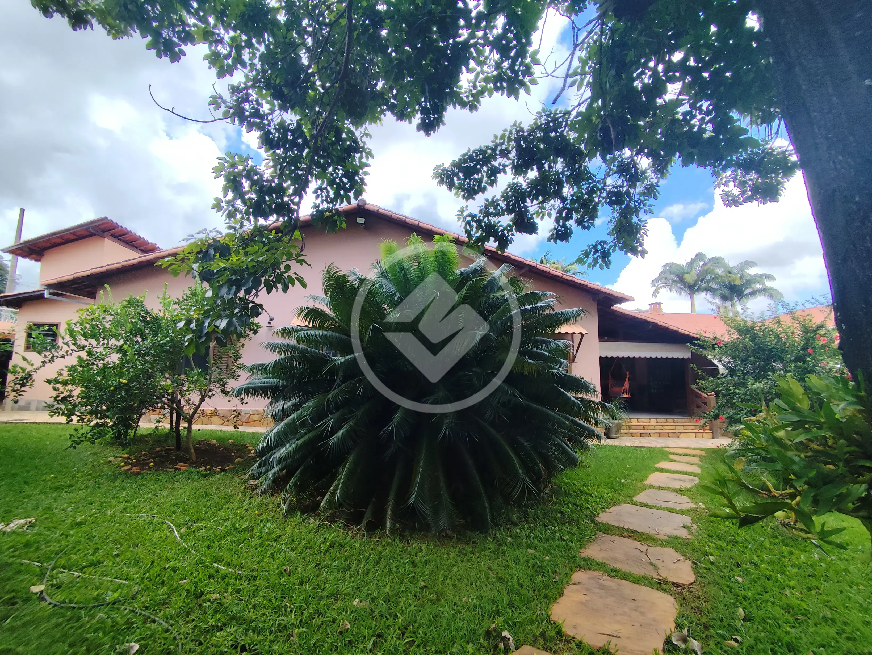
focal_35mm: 16
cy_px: 328
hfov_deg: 94.5
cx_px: 436
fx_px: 403
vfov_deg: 78.2
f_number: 2.2
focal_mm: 1.65
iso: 50
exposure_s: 1/823
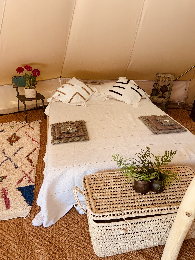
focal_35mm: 26
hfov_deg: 53.1
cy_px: 130
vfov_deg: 67.3
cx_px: 98
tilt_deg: -24.3
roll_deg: -0.2
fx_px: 195
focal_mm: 4.25
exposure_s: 1/109
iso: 100
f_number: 1.8
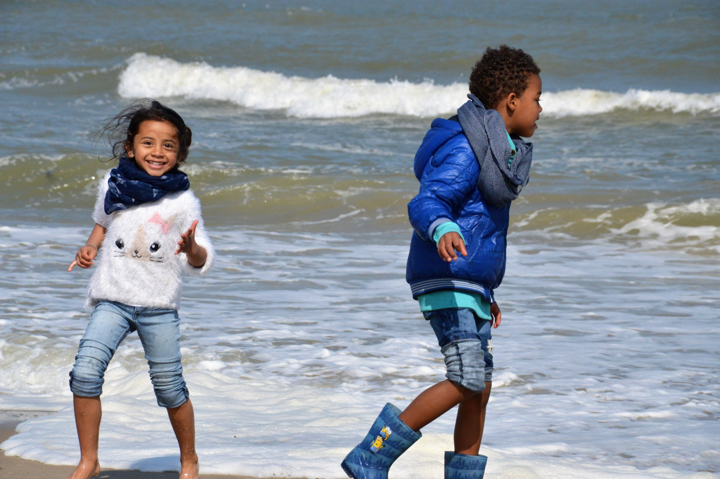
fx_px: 3147
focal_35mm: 158
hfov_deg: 13.1
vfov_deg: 8.7
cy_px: 240
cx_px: 360
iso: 800
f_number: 9
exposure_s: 1/4000
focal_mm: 105
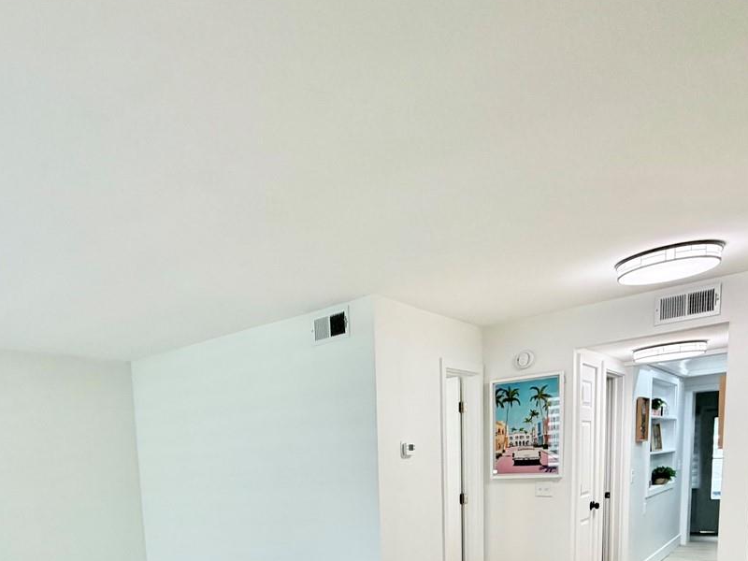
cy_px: 548
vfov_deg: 43.4
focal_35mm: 28
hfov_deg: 61.5
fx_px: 605
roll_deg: +3.7
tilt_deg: -8.1
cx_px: 236
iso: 100
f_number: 2.2
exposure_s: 1/120
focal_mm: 2.22
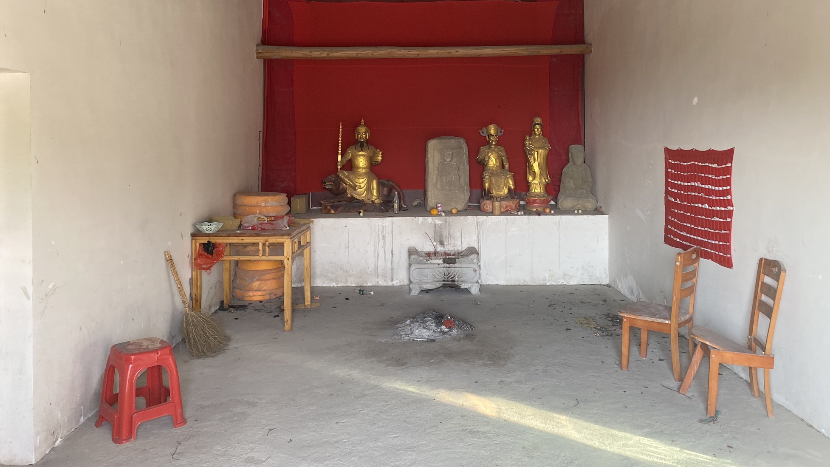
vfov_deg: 39.7
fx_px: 638
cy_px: 153
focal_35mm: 29
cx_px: 418
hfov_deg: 66.1
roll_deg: +1.1
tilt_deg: -0.3
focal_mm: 4.25
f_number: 1.8
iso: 125
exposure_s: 1/104
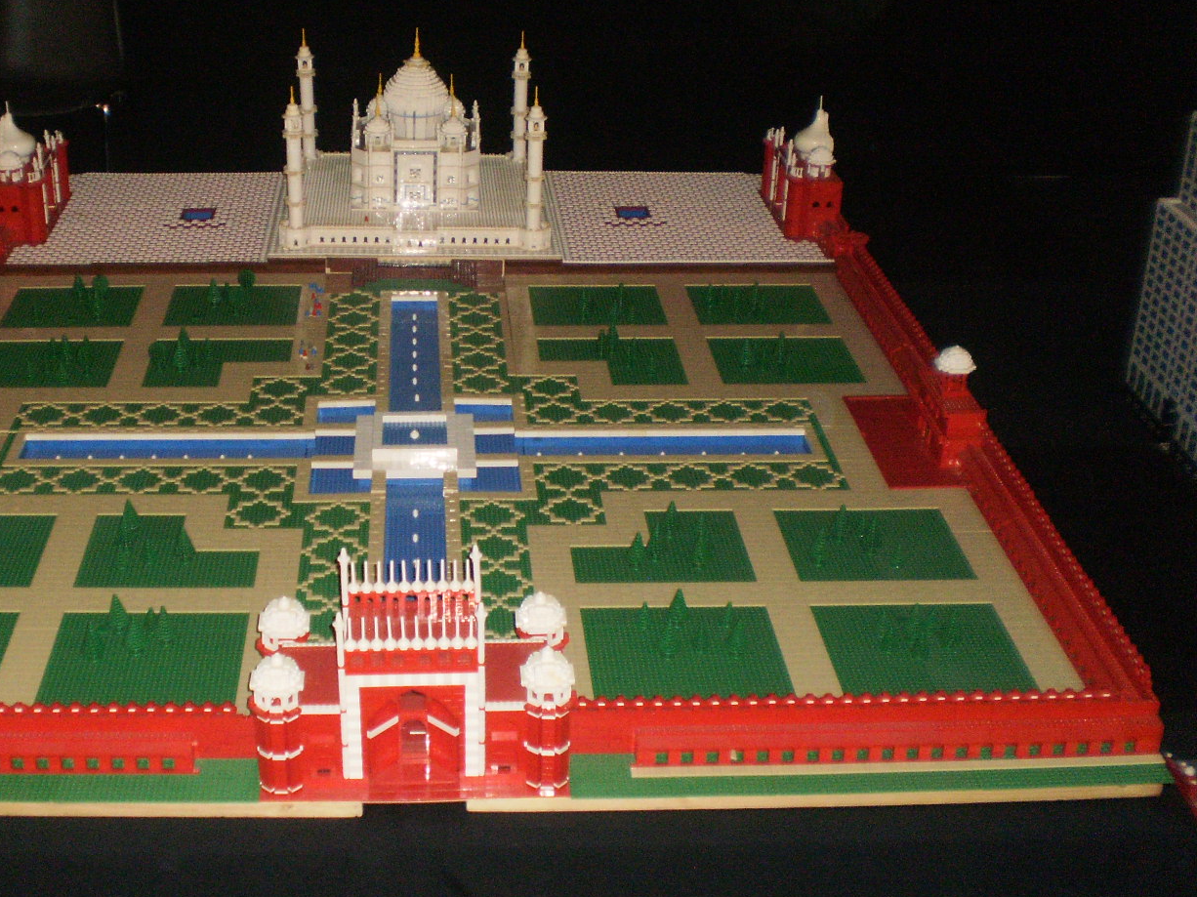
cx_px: 432
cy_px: 418
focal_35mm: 47
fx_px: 1625
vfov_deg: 30.9
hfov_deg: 40.1
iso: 250
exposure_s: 1/30
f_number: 3.1
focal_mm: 6.3
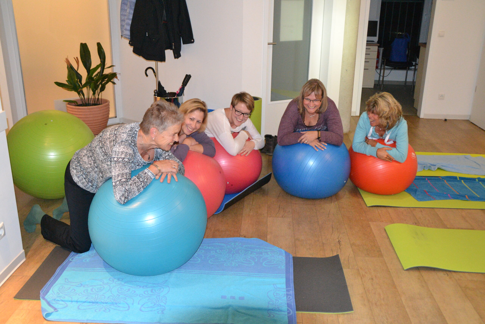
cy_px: 162
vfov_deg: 35.5
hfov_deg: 51.3
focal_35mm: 38
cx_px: 242
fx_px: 505
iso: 3200
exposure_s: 1/60
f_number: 3.8
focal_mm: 25
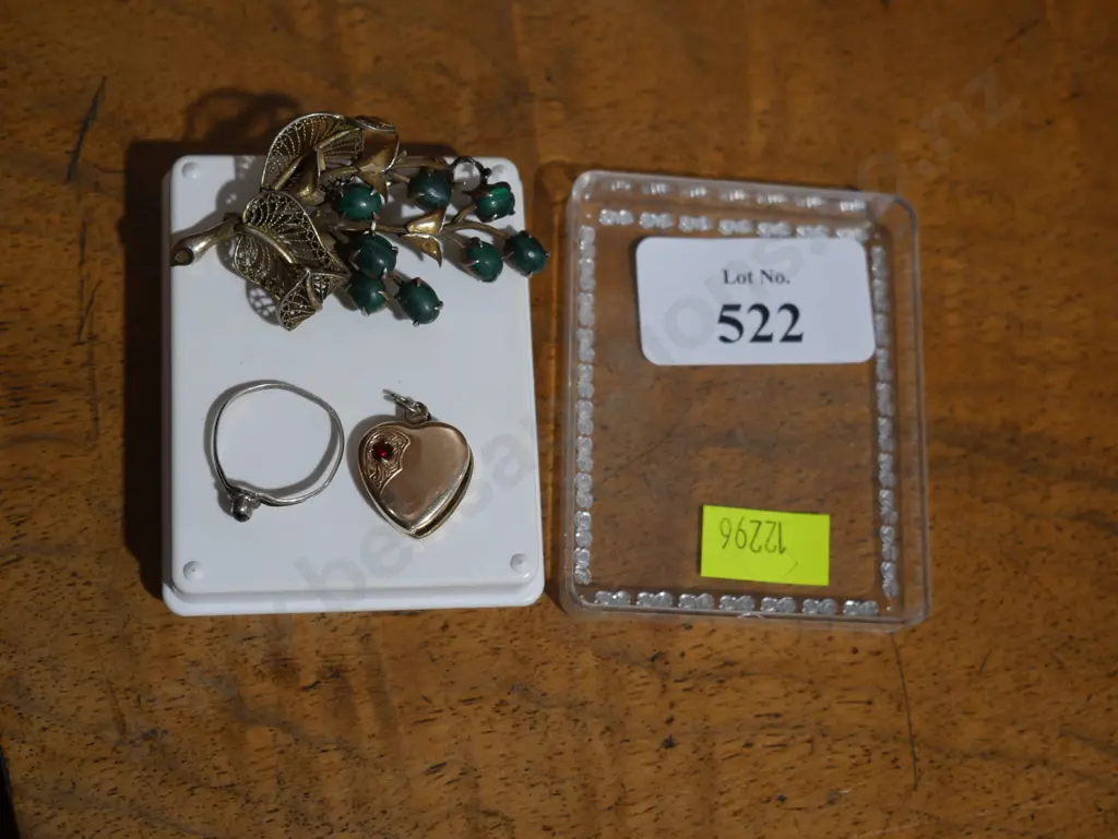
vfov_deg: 25.3
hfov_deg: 33.2
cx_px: 559
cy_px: 420
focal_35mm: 58
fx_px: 1874
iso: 320
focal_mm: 29
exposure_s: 1/60
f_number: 5.4
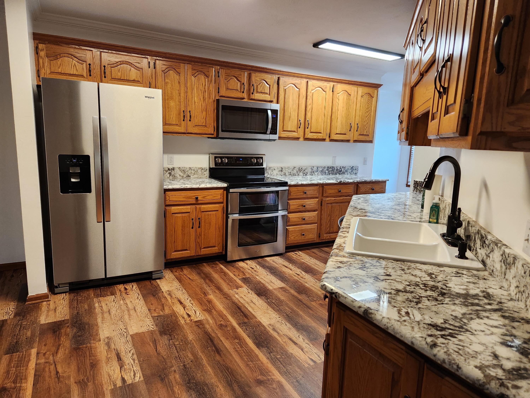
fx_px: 352
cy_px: 199
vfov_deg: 58.9
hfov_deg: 73.9
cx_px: 265
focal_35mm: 23
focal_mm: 5.4
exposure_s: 1/120
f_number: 1.8
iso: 250
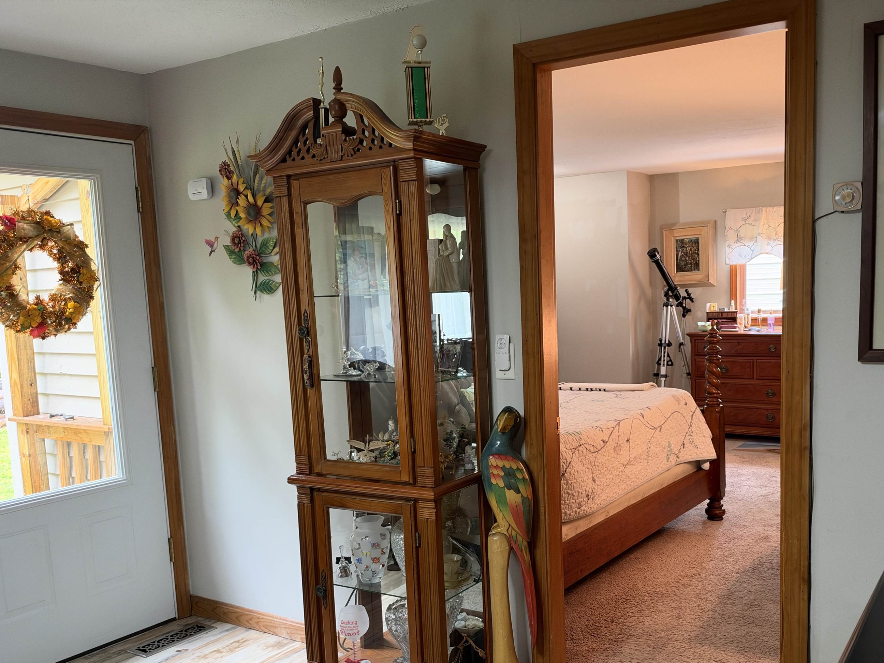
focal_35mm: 32
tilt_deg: -7.1
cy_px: 392
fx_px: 817
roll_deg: +1.6
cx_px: 504
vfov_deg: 44.0
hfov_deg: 56.6
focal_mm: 6.93
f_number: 1.48
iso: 400
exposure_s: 1/60
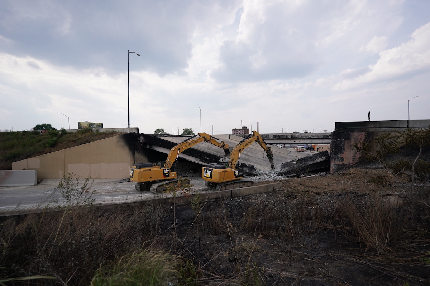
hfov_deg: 104.3
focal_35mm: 14
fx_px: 167
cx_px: 215
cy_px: 143
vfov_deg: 81.2
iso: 400
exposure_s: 1/12800
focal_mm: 14
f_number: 2
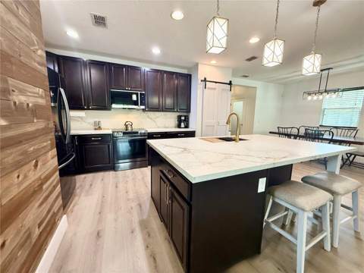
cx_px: 182
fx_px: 147
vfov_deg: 85.7
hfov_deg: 102.1
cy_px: 136
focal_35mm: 14
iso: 200
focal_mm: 2.22
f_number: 2.2
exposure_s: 1/60
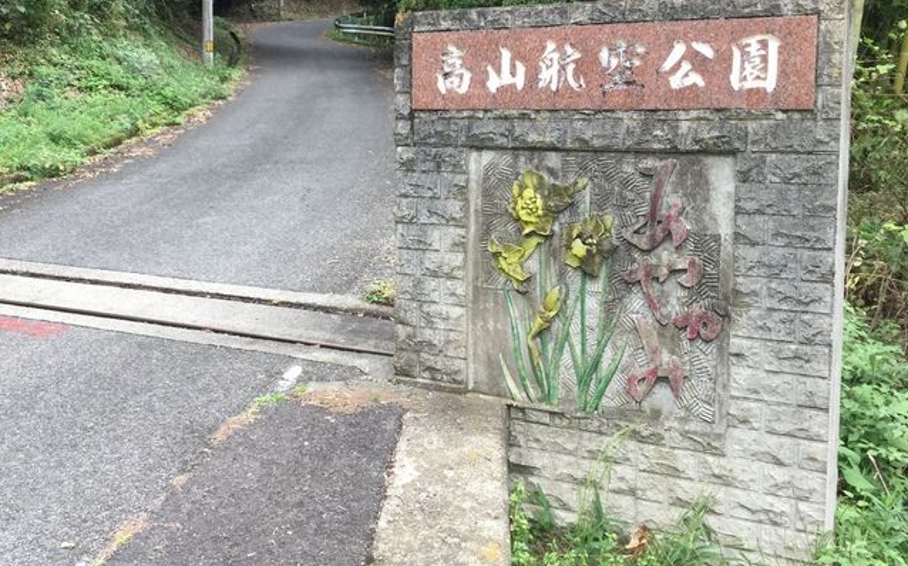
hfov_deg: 46.8
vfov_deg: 30.3
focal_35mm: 42
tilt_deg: -7.3
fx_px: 1039
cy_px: 198
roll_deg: -0.5
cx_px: 335
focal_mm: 3.3
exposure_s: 1/120
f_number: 2.4
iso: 40
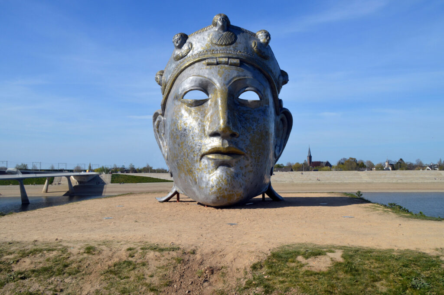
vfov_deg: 39.9
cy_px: 148
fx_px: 407
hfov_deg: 57.3
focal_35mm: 33
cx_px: 222
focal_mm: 22
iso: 100
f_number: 9
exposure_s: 1/320
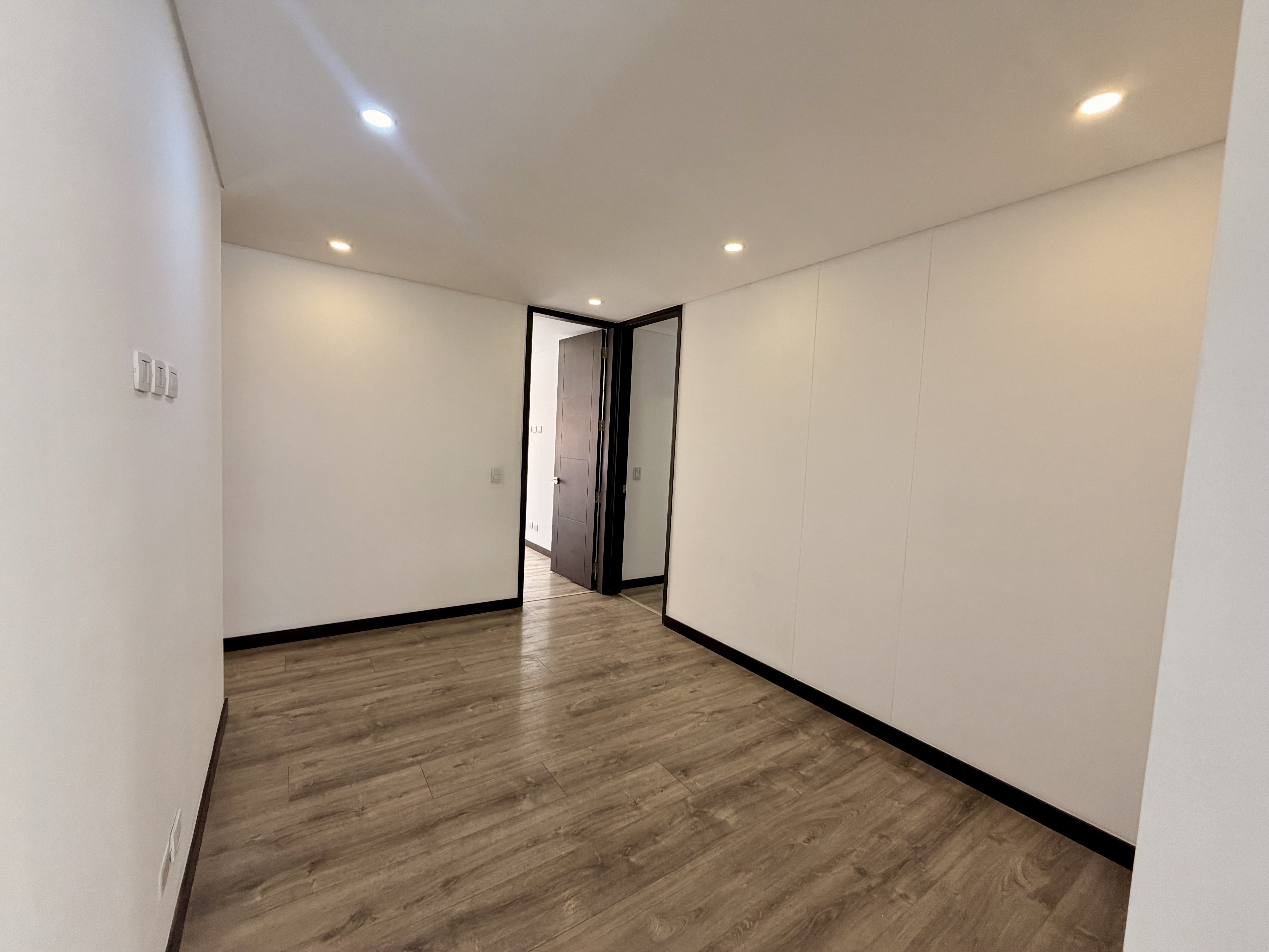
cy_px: 476
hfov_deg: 102.1
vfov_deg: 85.7
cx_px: 634
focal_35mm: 14
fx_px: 513
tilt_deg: -3.0
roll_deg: -3.0
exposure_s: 1/120
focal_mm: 2.22
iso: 320
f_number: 2.2
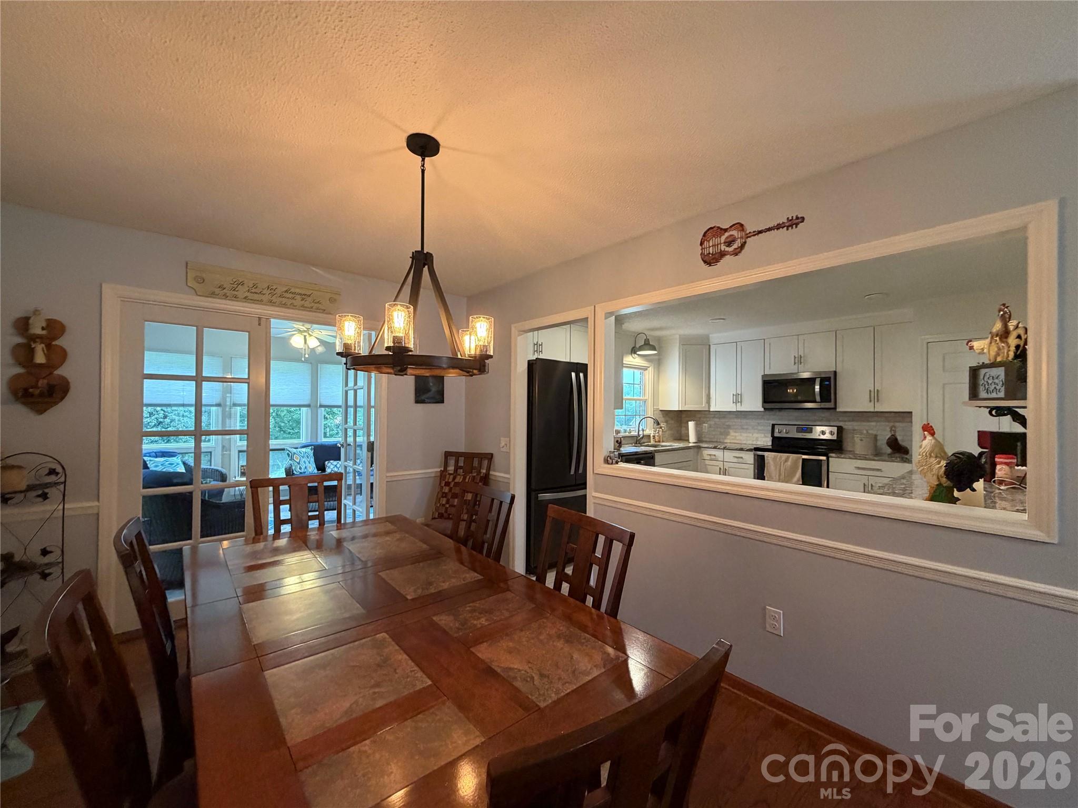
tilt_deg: +0.7
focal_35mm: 14
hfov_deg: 102.1
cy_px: 404
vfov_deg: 85.7
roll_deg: +0.0
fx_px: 436
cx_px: 539
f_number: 2.2
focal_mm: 2.22
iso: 400
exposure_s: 1/60
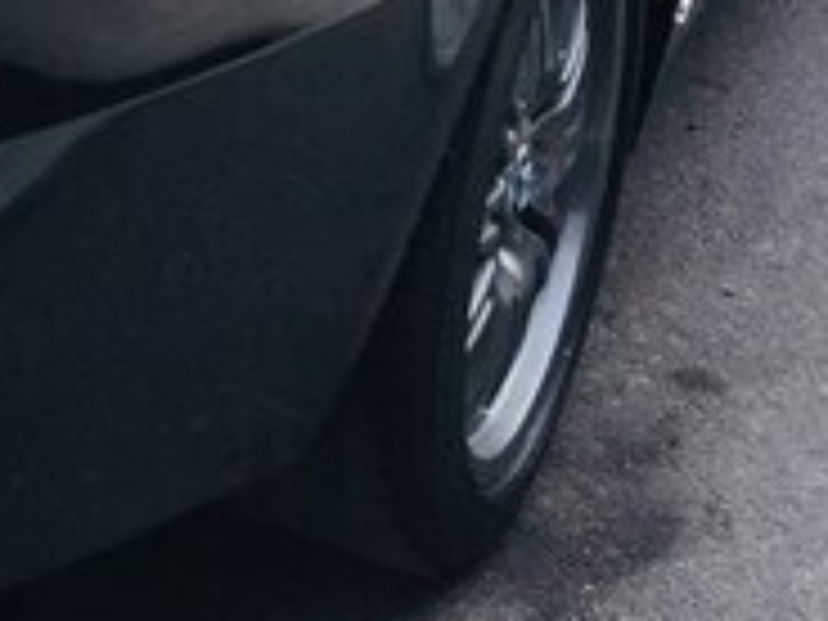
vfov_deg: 13.4
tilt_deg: -14.9
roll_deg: -3.2
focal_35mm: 104
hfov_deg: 17.5
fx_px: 2488
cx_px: -310
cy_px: -326
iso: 50
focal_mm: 4.15
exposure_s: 1/100
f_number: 2.2
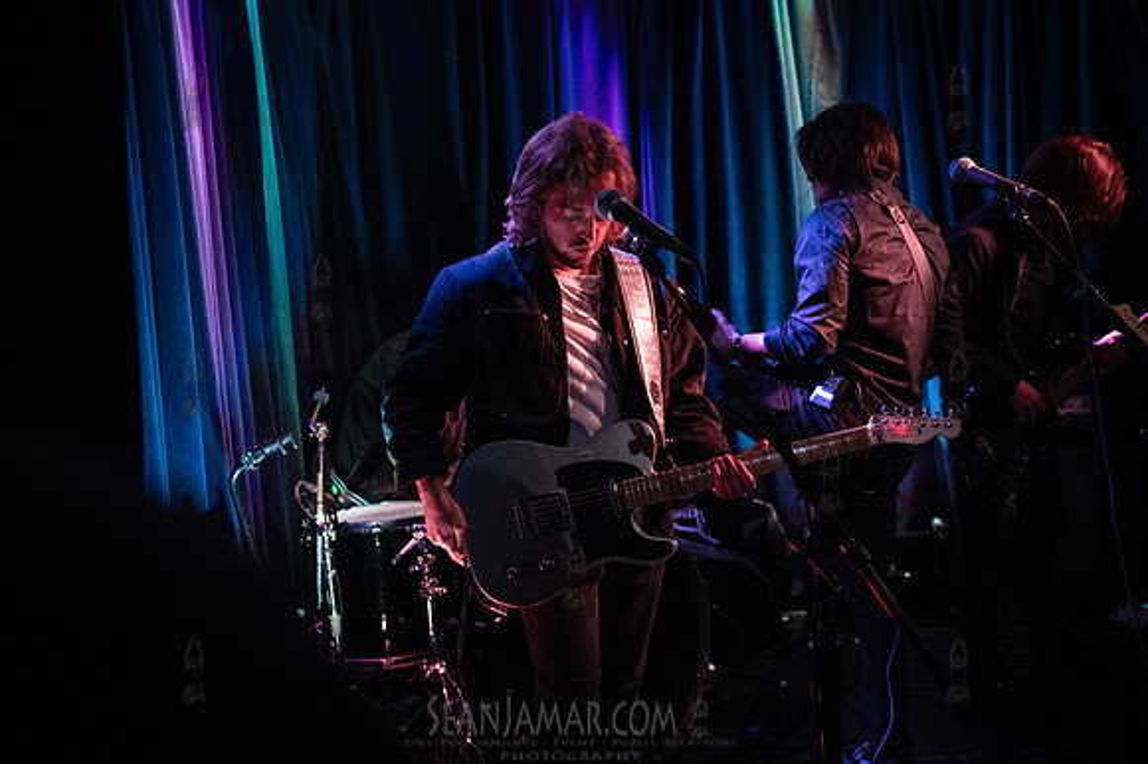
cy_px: 382
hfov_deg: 53.2
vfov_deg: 36.8
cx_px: 574
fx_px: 1147
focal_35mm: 36
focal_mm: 36
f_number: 3.5
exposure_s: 1/320
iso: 12800
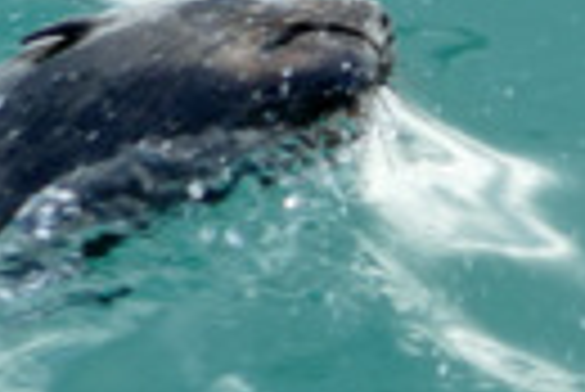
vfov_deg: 4.8
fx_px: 4653
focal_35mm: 286
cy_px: 297
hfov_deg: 6.9
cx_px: -634
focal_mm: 22.58
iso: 125
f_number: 3.5
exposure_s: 1/250
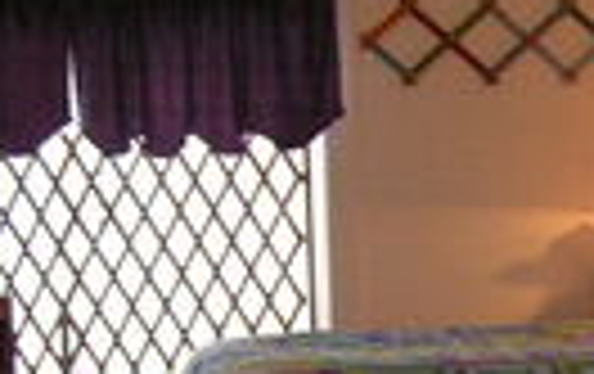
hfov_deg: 17.7
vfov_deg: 11.6
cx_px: 706
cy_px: 360
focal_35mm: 112
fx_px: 1816
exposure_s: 1/40
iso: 160
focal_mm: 6.3
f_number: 2.8
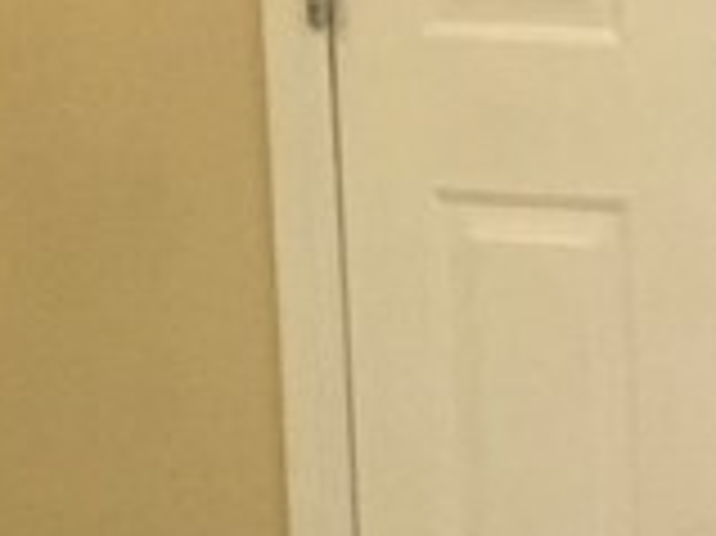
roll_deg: -0.1
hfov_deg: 9.1
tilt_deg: -8.8
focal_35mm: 187
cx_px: 1900
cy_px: 396
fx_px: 3865
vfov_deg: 7.9
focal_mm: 4.15
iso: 200
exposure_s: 1/20
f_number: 2.2
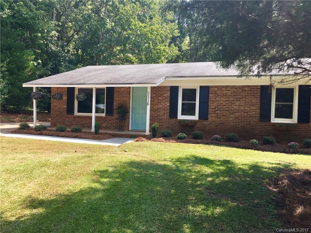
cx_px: 156
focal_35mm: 29
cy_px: 116
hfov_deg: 61.7
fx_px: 261
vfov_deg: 48.2
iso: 25
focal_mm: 4.15
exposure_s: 1/411
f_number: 2.2
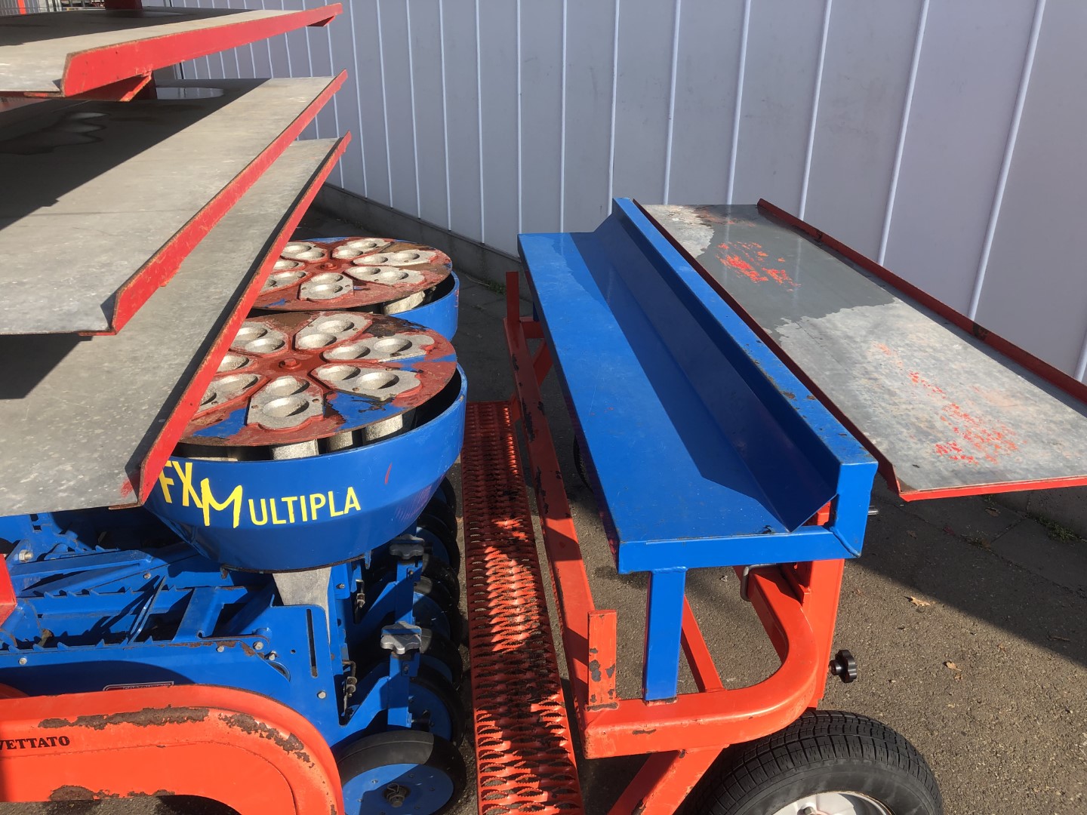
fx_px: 879
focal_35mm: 28
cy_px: 408
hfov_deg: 63.4
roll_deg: -0.3
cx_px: 544
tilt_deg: -25.5
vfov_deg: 49.7
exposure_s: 1/774
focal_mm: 4
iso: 20
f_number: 1.8
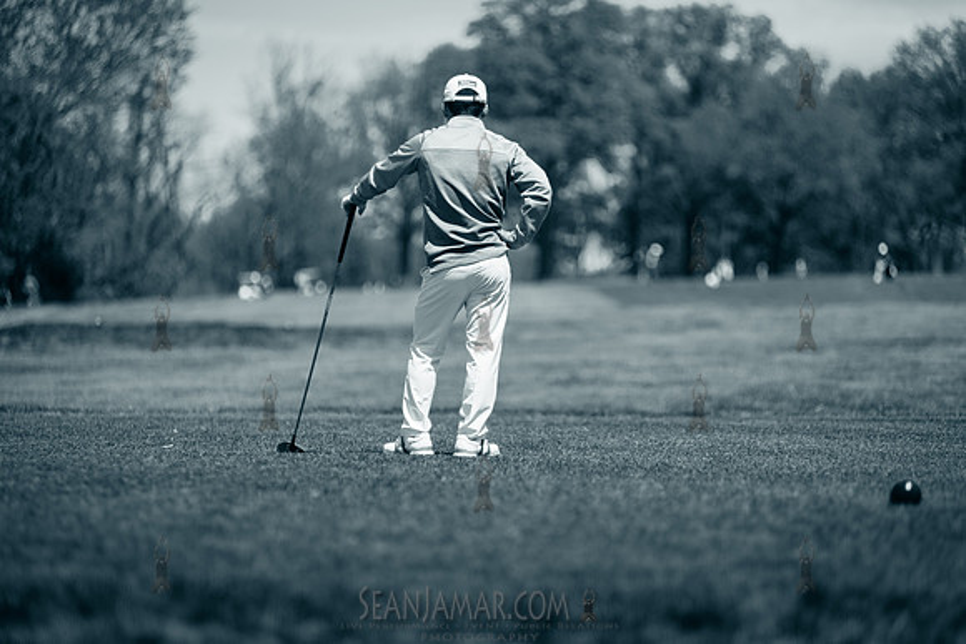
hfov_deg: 12.1
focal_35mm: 170
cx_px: 483
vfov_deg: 8.1
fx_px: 4563
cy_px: 322
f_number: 2.8
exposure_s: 1/4000
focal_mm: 170
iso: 200
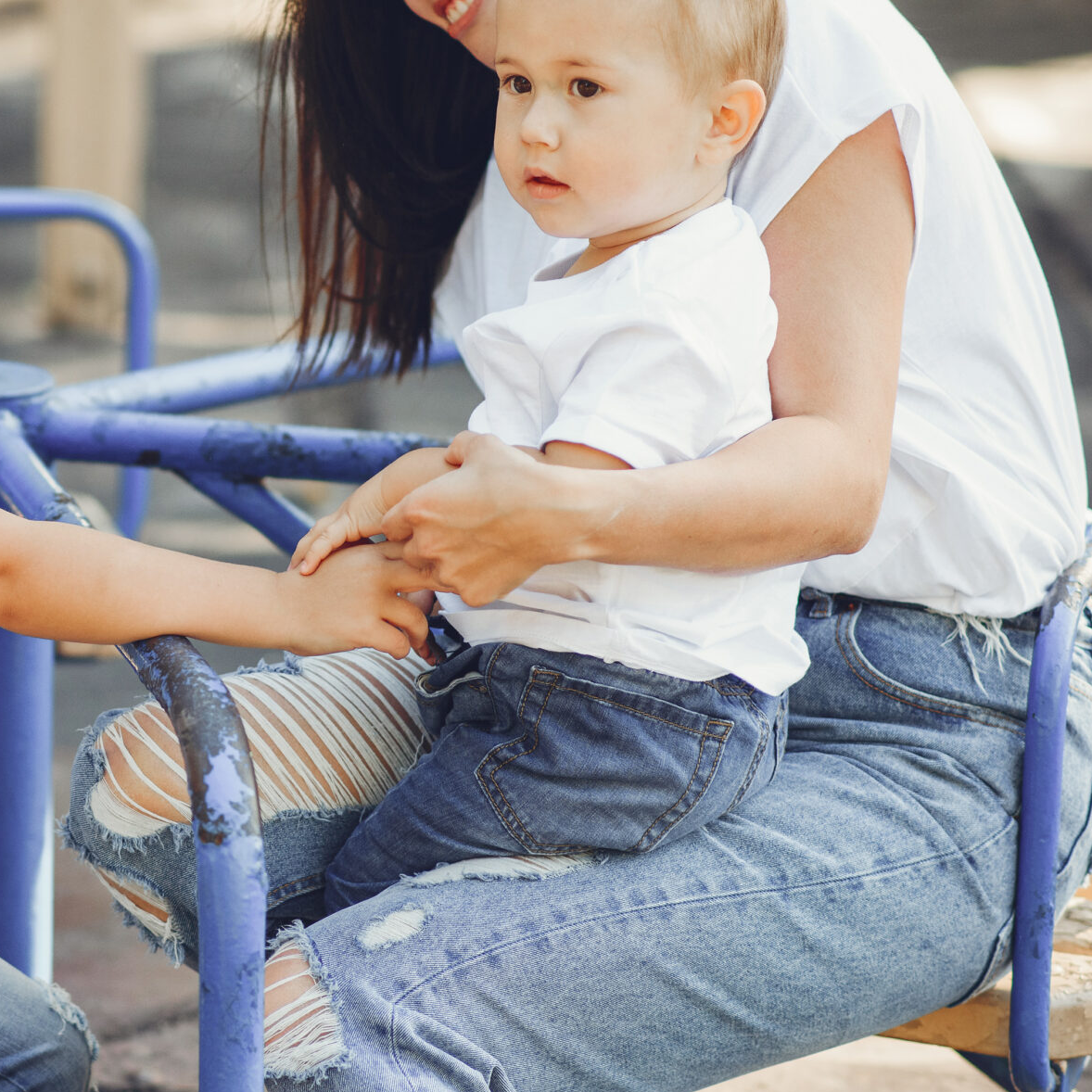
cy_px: 525
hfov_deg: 11.0
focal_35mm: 157
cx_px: 47
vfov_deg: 11.1
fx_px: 5603
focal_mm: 85
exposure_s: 1/1600
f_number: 2.5
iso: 500
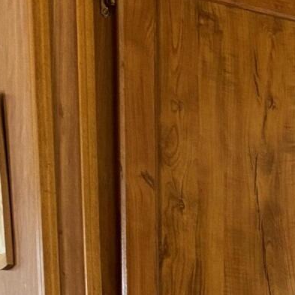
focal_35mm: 117
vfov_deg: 13.0
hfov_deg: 13.9
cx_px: 458
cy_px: 579
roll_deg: -1.8
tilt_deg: -9.8
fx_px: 1128
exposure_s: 1/60
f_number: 1.8
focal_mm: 4.25
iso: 160
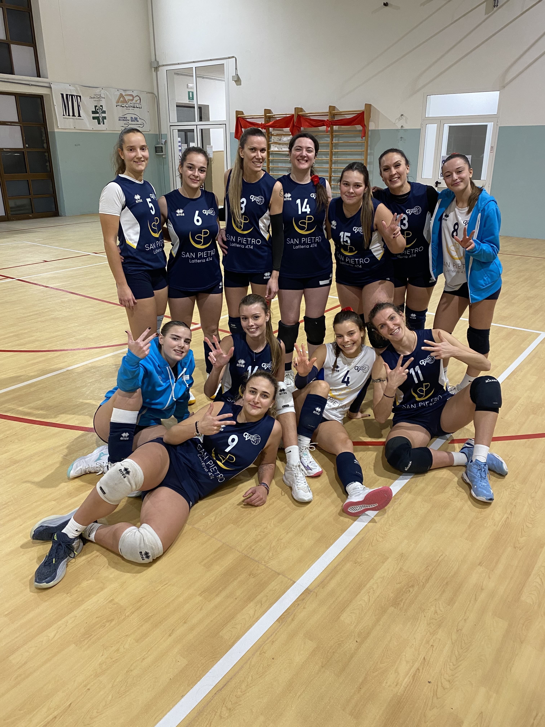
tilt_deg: -18.0
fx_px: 546
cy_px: 364
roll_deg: -0.2
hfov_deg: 53.1
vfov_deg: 67.3
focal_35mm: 26
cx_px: 272
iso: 125
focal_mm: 4.25
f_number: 1.8
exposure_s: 1/50
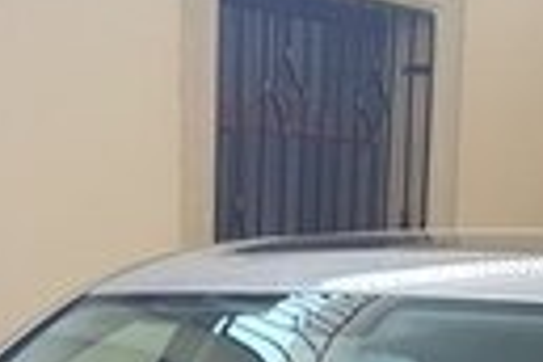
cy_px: 983
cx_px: 210
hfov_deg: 14.9
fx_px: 2081
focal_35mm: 138
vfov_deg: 8.7
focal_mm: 4.2
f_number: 1.7
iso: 50
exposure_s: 1/100
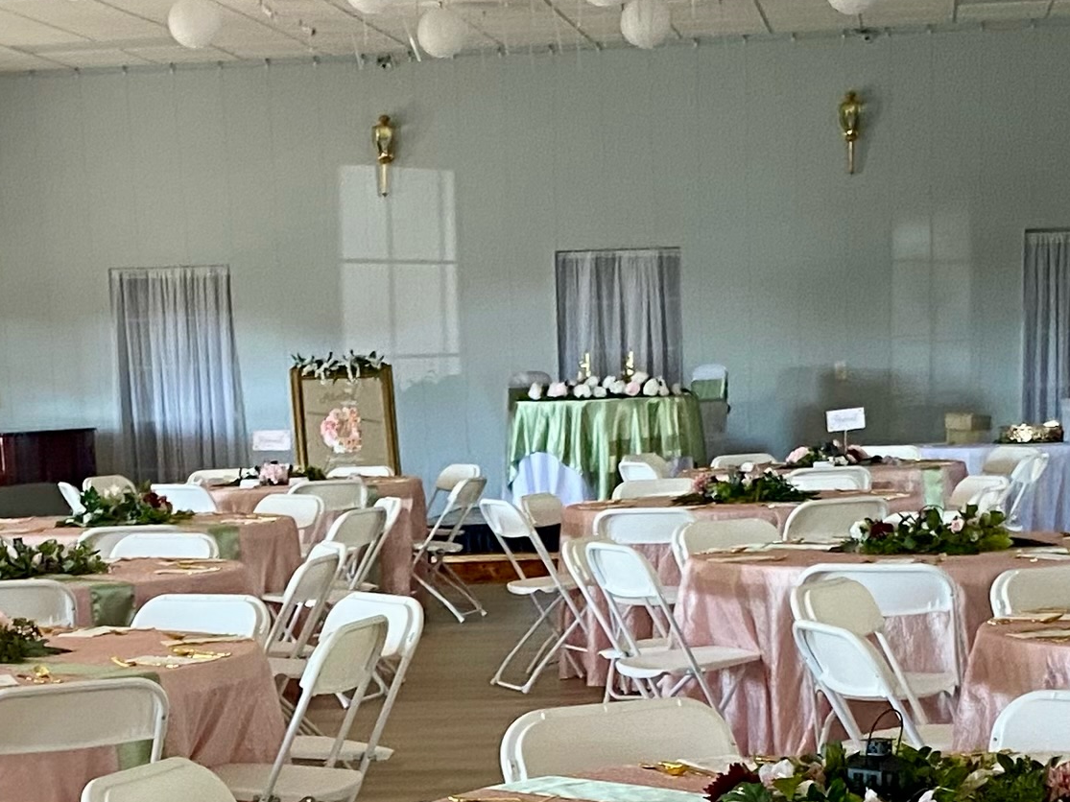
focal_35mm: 94
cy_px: 1054
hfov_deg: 20.9
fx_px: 2905
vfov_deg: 15.0
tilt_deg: -13.4
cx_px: 499
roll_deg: +2.6
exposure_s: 1/60
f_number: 1.8
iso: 160
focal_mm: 4.25
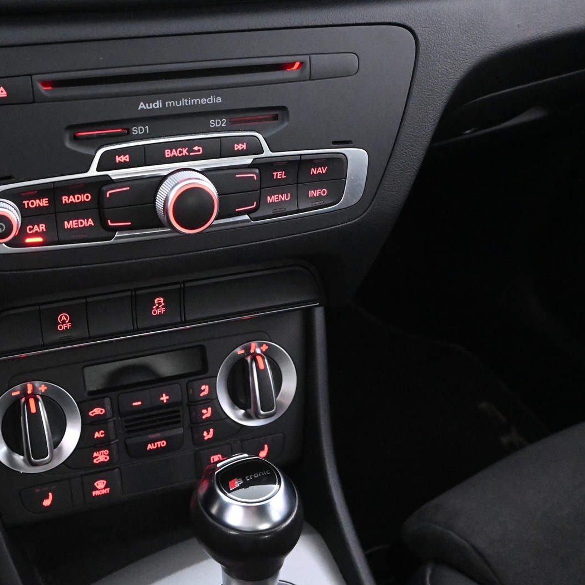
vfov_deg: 43.5
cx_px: 151
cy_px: 292
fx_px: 733
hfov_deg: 42.3
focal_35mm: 38
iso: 11400
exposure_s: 1/30
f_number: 4.5
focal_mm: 19.5
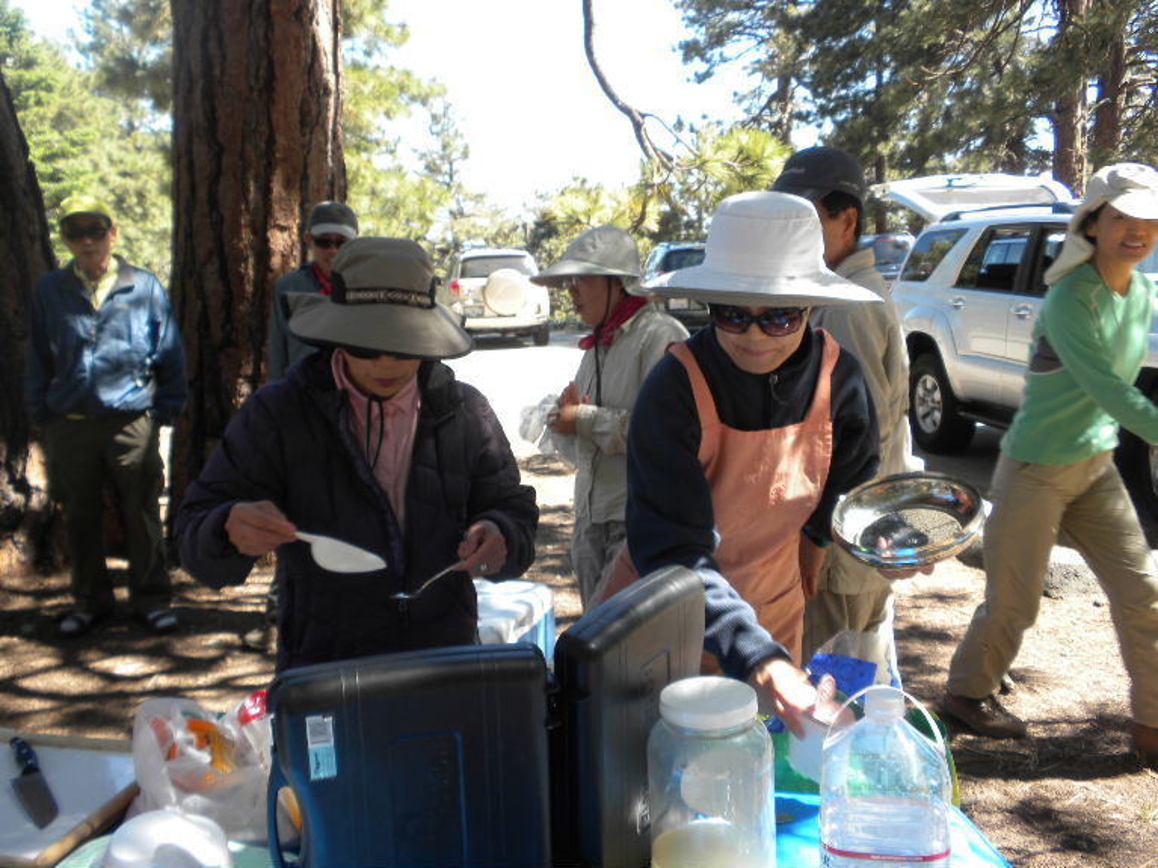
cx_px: 579
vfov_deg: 38.7
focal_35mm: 37
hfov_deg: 50.1
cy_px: 434
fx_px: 1238
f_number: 3.5
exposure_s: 1/110
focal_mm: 6.6
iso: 64
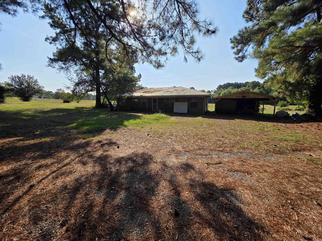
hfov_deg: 106.2
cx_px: 161
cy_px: 120
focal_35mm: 13
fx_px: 121
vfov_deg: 89.9
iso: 40
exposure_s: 1/2470
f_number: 1.9
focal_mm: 2.2
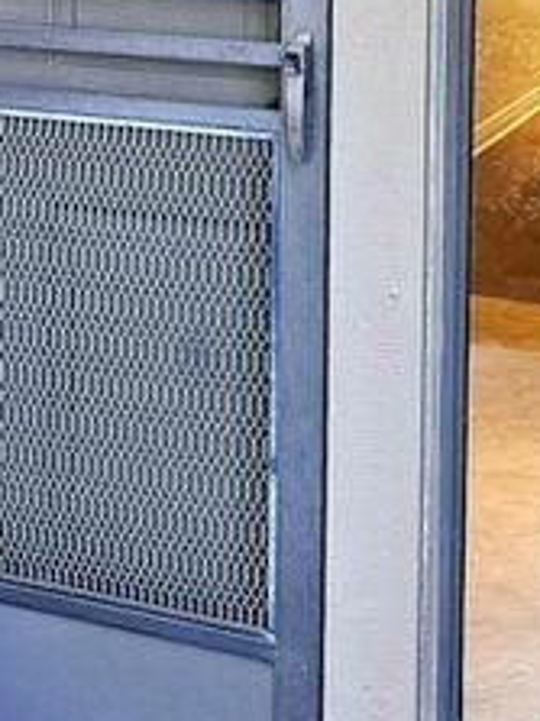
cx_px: 171
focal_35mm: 88
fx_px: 1832
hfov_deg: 16.7
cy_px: -5
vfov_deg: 21.5
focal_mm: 6.3
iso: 160
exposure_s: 1/120
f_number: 1.7
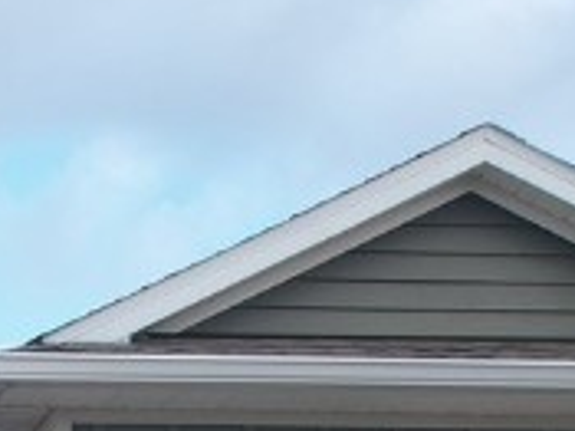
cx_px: -598
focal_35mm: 139
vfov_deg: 9.3
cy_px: 1105
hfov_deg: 12.4
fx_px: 2307
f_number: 2.8
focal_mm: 8.38
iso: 110
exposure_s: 1/400
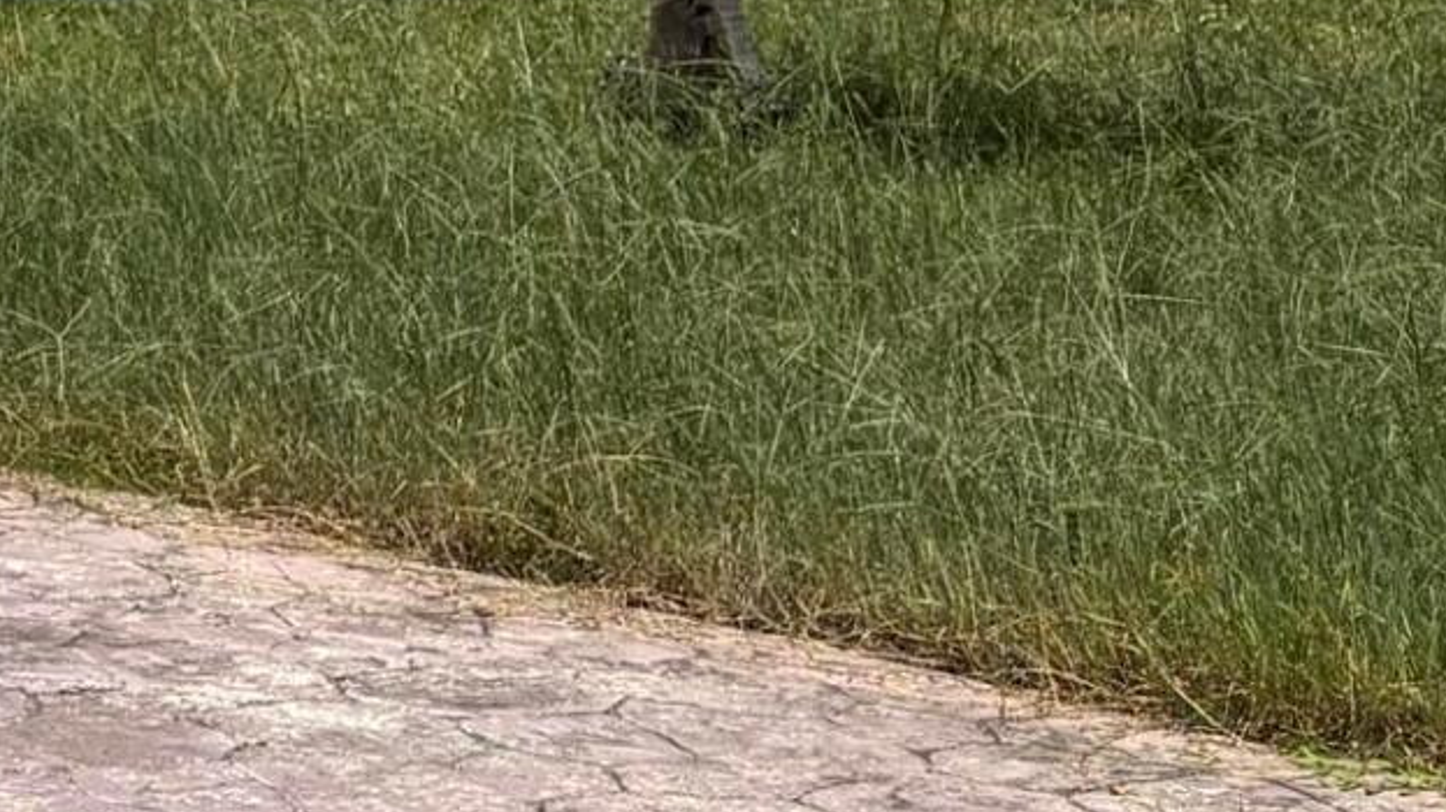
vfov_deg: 8.7
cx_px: -1769
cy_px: -821
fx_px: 5021
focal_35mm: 131
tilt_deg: +4.6
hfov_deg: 13.2
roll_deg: +0.8
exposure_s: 1/4950
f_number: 1.6
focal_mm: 5.96
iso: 50
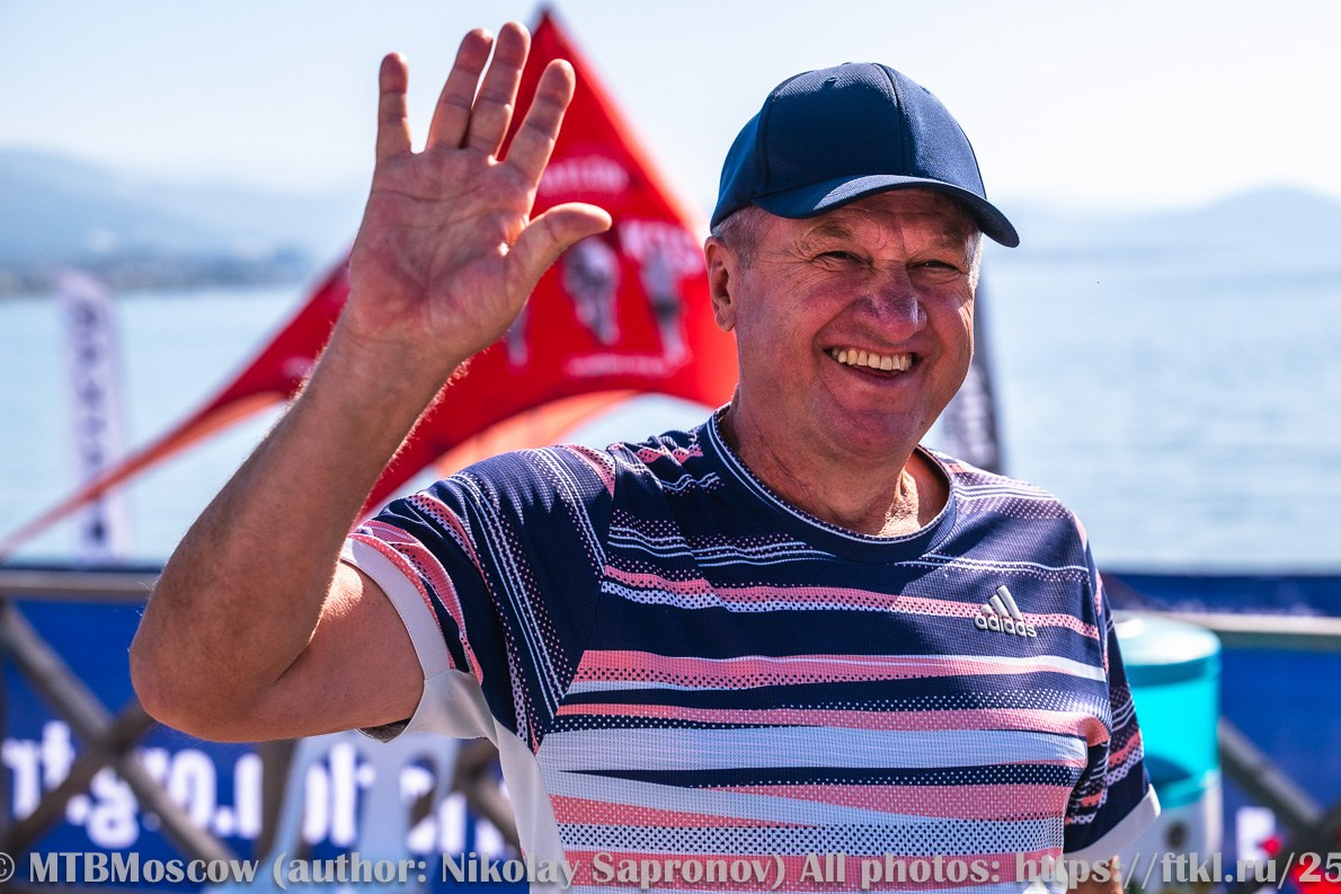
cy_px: 420
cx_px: 693
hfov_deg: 23.9
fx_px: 3166
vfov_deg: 16.1
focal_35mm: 85
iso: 320
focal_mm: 79
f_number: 5
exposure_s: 1/4000
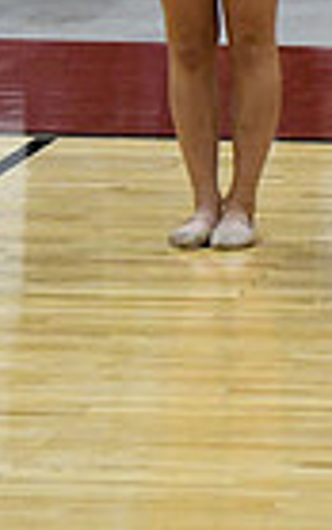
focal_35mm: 778
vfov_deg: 2.7
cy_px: -162
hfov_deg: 1.7
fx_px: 11251
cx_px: 985
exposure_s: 1/500
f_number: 4
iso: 5000
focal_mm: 122
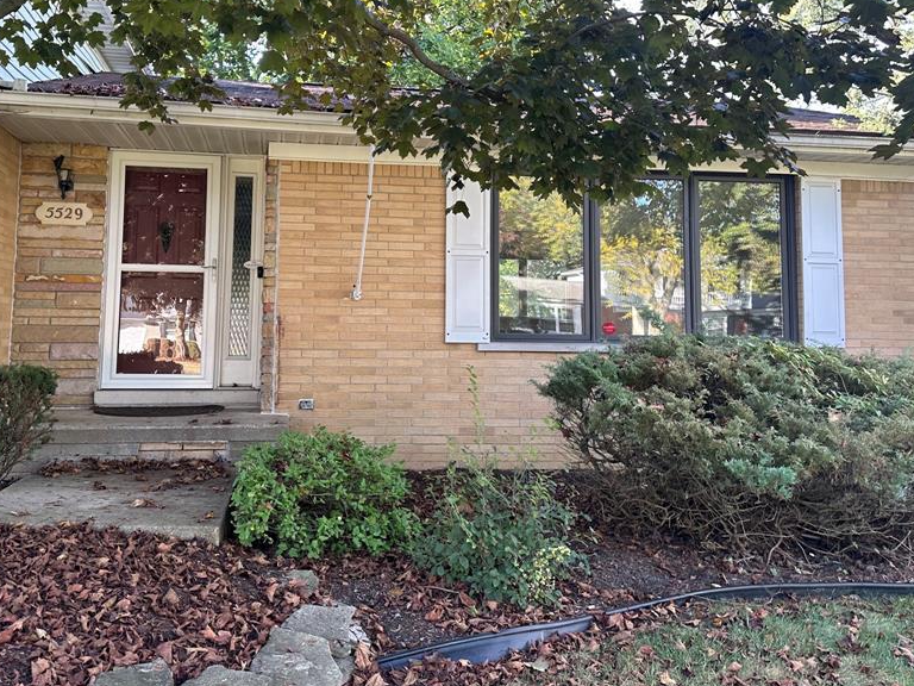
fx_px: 845
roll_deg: +1.3
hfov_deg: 56.5
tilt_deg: +2.4
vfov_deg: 43.9
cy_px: 270
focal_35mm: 32
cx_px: 384
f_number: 1.78
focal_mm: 6.86
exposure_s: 1/121
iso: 80
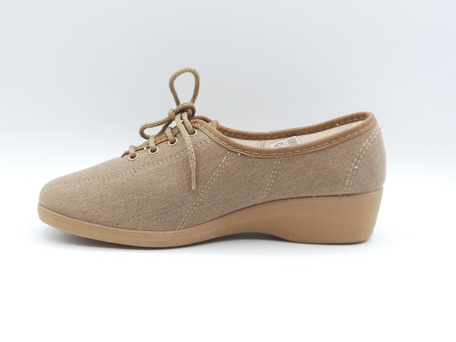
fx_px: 659
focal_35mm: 50
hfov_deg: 38.2
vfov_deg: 29.1
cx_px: 228
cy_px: 171
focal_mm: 5
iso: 100
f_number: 4.5
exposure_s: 1/200
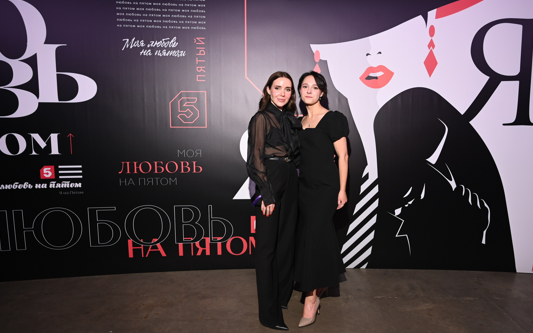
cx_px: 281
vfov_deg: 47.6
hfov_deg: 70.4
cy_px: 165
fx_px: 378
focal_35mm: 26
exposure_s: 1/160
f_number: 5
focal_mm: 24
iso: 640
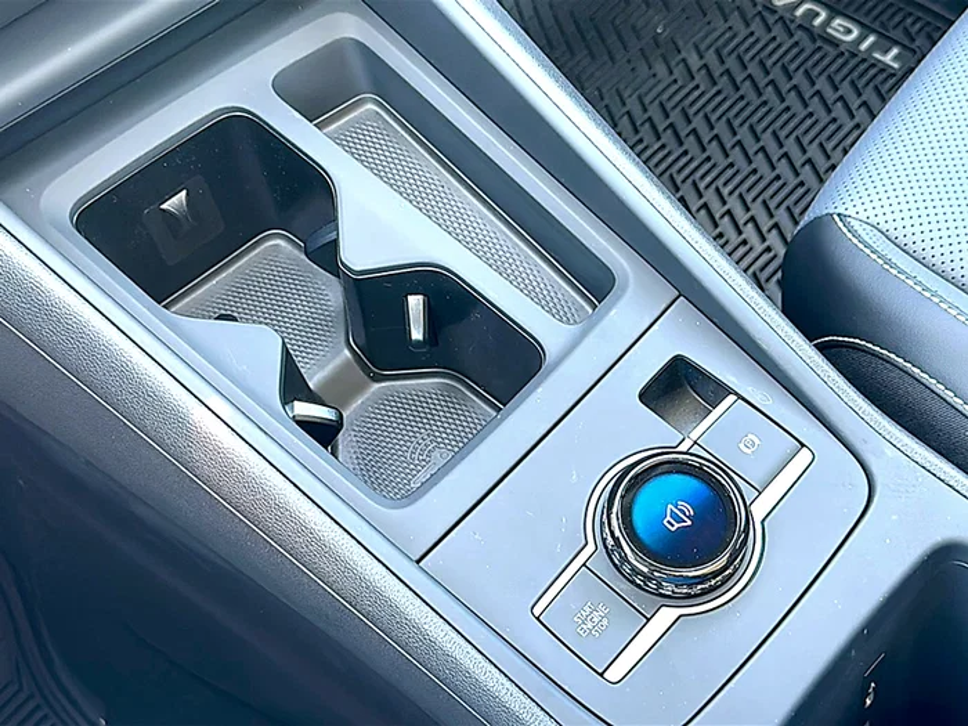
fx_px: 1119
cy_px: 363
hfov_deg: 46.8
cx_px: 484
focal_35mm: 40
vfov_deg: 36.0
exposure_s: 1/80
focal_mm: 6.86
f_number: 1.78
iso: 125
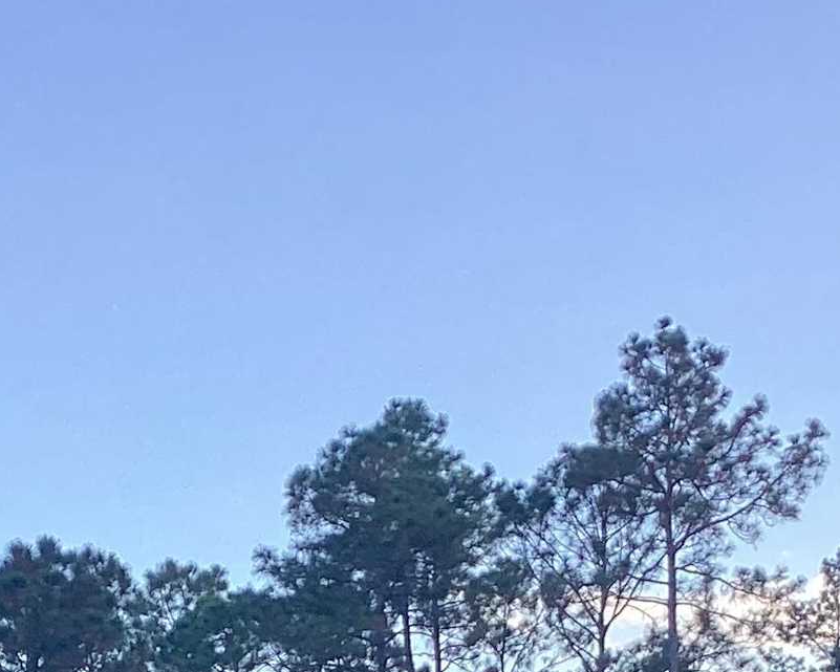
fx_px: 2884
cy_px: 1082
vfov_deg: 12.5
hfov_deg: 16.5
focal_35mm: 116
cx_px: 316
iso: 25
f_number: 2.4
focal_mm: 3.3
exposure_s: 1/255
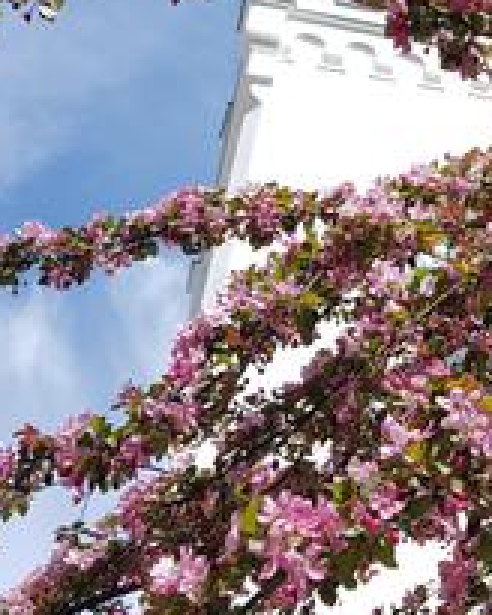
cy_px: 26
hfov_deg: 23.1
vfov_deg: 28.5
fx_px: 1147
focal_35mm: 63
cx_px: 510
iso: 40
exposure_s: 1/1380
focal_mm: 4.2
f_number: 1.7
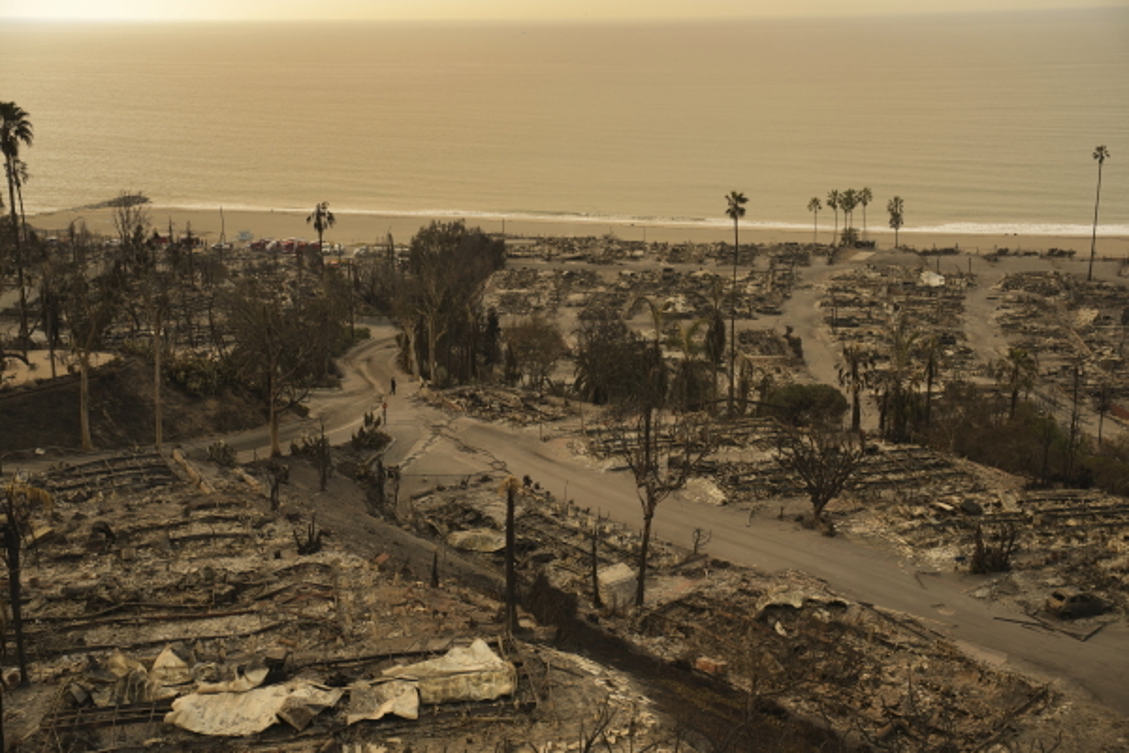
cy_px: 376
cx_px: 564
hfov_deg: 46.4
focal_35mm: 42
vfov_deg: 31.9
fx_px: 1317
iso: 250
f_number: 4.5
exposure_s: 1/800
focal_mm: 42
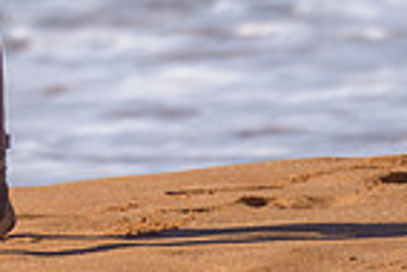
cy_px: -331
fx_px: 28349
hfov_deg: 0.8
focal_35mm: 2505
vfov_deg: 0.6
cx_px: -136
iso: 180
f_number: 5.6
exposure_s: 1/2000
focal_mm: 500
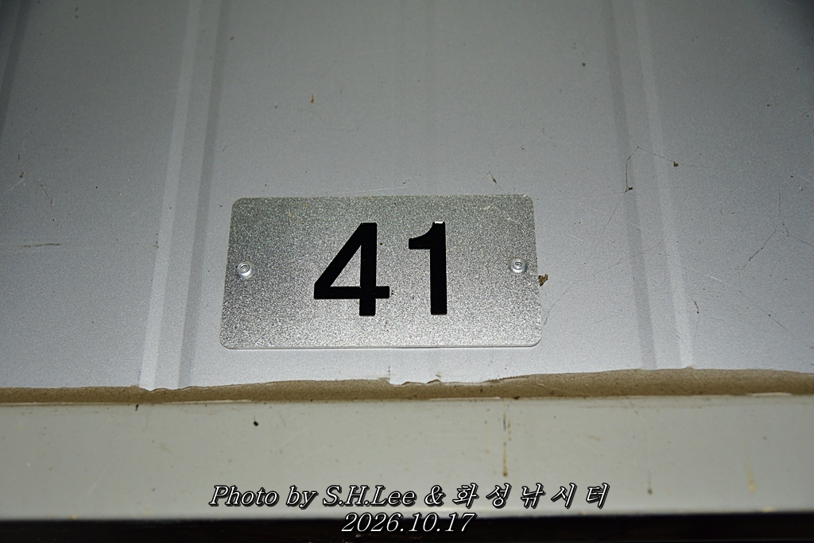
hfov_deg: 44.5
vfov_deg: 30.6
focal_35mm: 44
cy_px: 272
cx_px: 407
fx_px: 995
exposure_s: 1/60
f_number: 4
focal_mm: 44
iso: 640
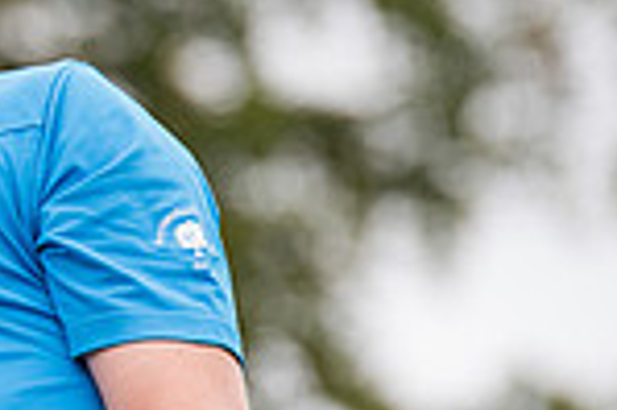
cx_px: -389
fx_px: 13319
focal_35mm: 778
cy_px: 139
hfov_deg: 2.6
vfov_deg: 1.8
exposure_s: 1/1250
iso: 800
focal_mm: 200
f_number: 4
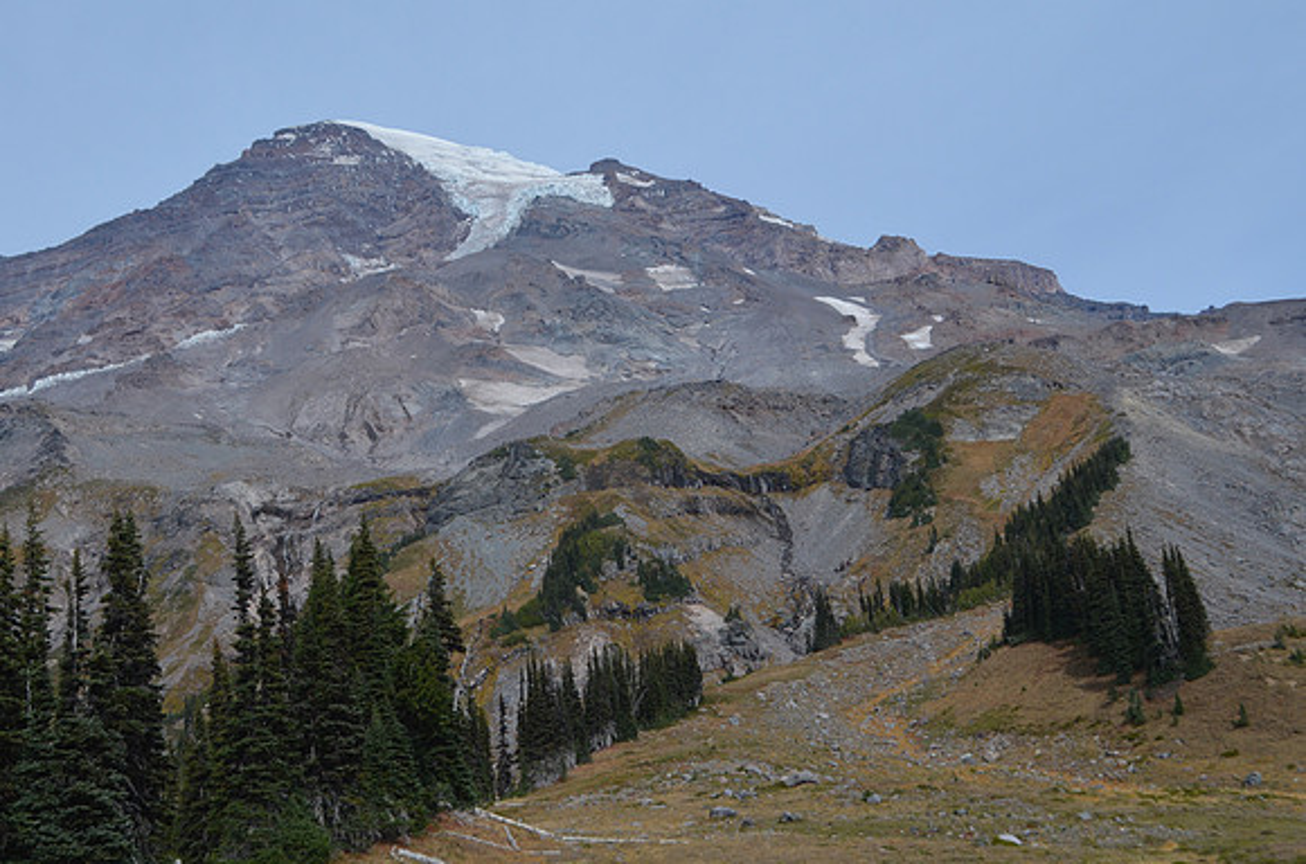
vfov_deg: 27.9
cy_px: 432
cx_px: 653
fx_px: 1738
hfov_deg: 41.2
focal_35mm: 48
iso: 400
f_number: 7.1
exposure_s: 1/1600
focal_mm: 32
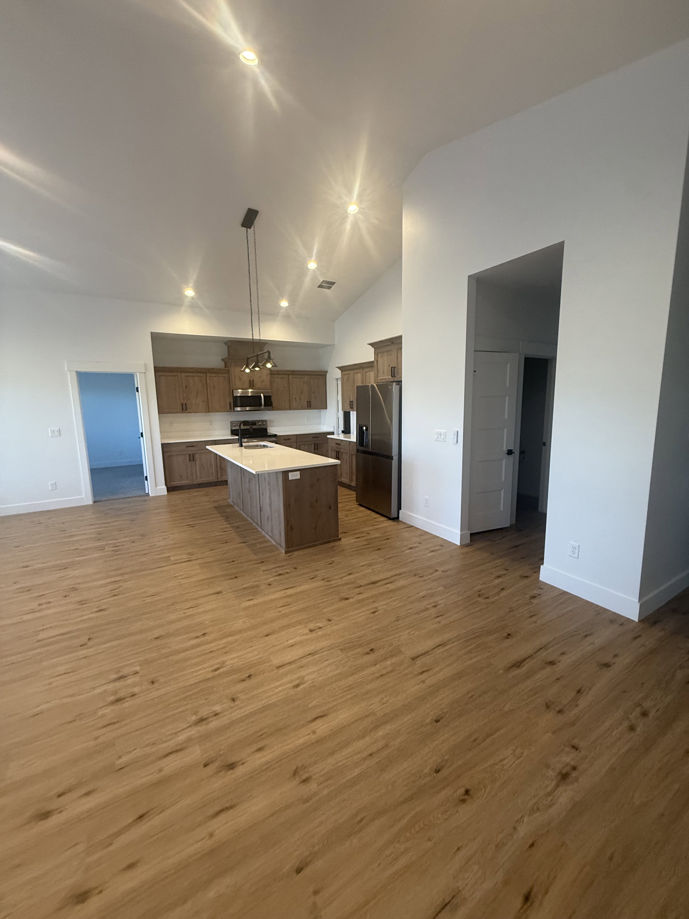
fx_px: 372
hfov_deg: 85.7
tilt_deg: -7.4
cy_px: 460
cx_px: 344
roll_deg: +0.6
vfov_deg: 102.1
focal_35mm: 14
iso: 400
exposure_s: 1/120
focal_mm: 2.22
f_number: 2.2
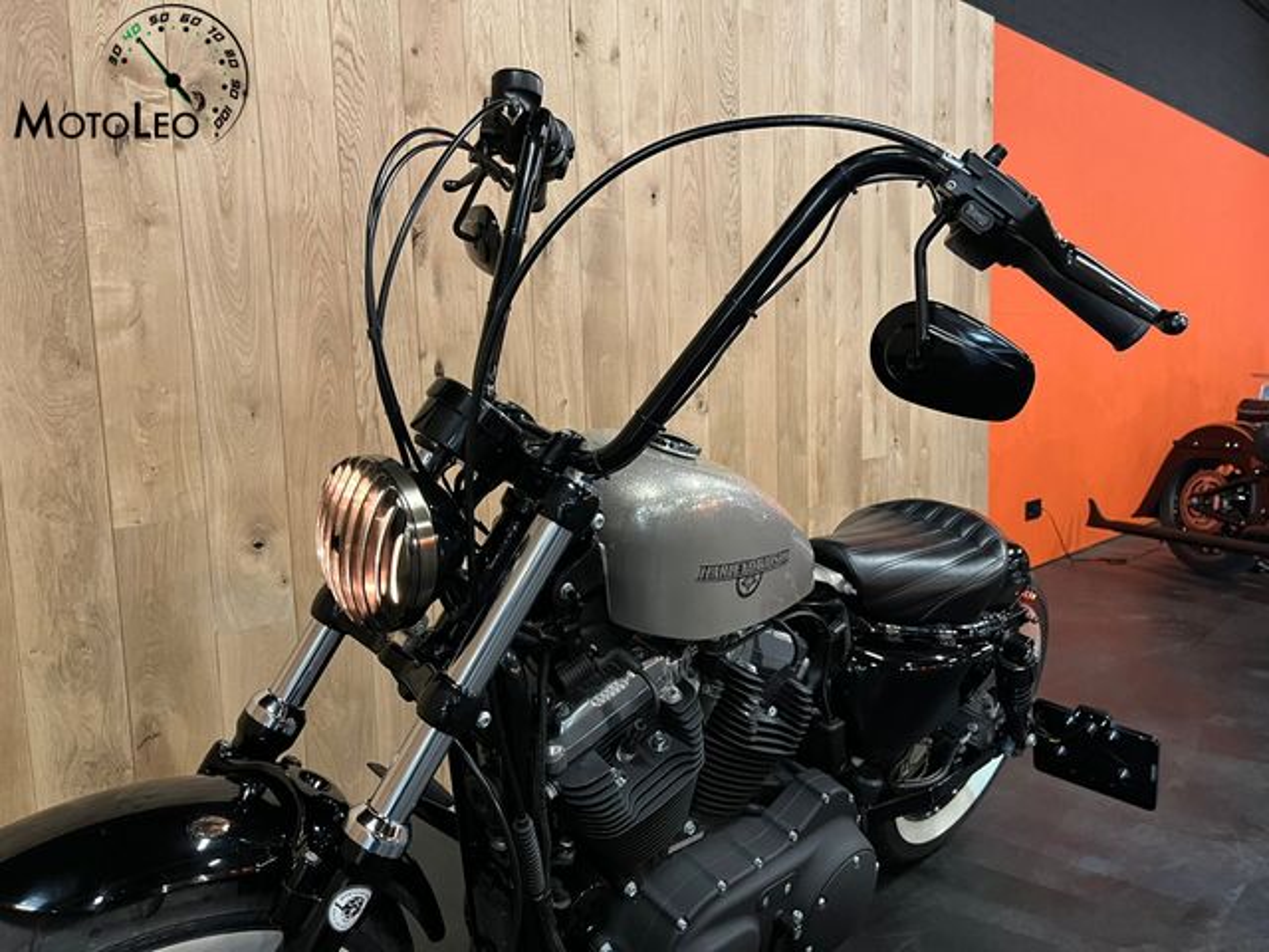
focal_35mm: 26
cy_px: 476
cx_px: 634
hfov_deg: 67.3
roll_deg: +1.3
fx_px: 953
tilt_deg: -7.5
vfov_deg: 53.1
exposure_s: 1/33
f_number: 1.6
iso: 500
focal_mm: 5.1
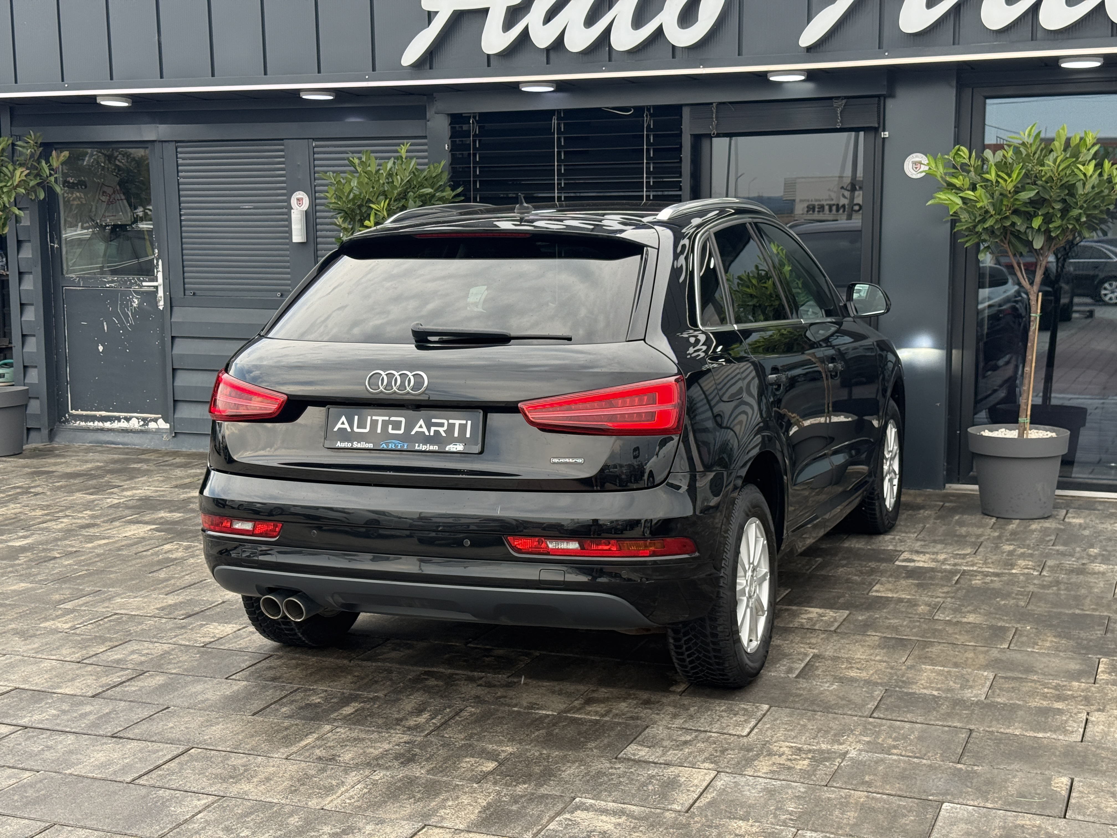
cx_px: 558
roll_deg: +1.7
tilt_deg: -5.2
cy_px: 419
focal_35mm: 48
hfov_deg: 39.7
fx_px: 1549
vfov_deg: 30.3
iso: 100
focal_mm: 6.76
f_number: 1.78
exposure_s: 1/681
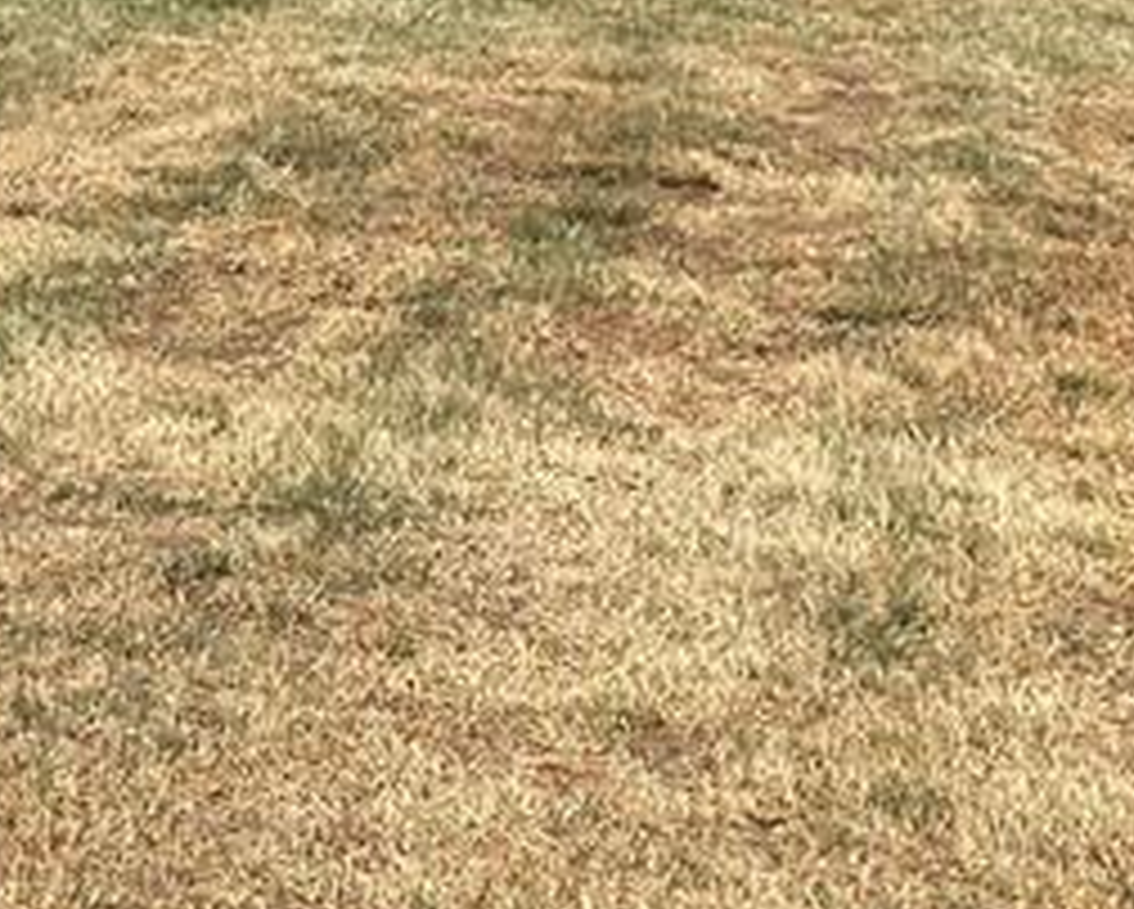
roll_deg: -2.0
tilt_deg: +4.8
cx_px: -68
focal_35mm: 103
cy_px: -770
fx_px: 3460
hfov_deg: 18.0
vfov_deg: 13.3
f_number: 1.6
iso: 32
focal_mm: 4.2
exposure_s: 1/4831
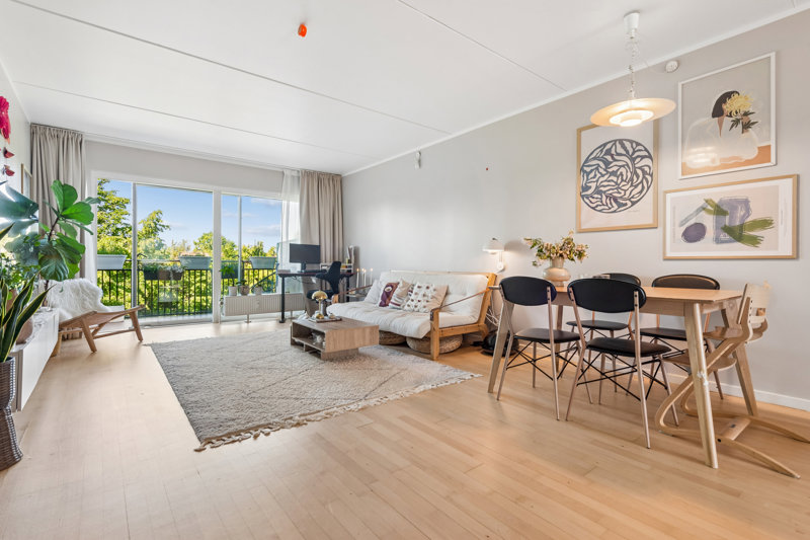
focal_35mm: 17
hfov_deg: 93.3
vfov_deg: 70.4
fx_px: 382
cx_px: 405
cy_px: 270
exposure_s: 1/6
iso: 200
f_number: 10
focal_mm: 17
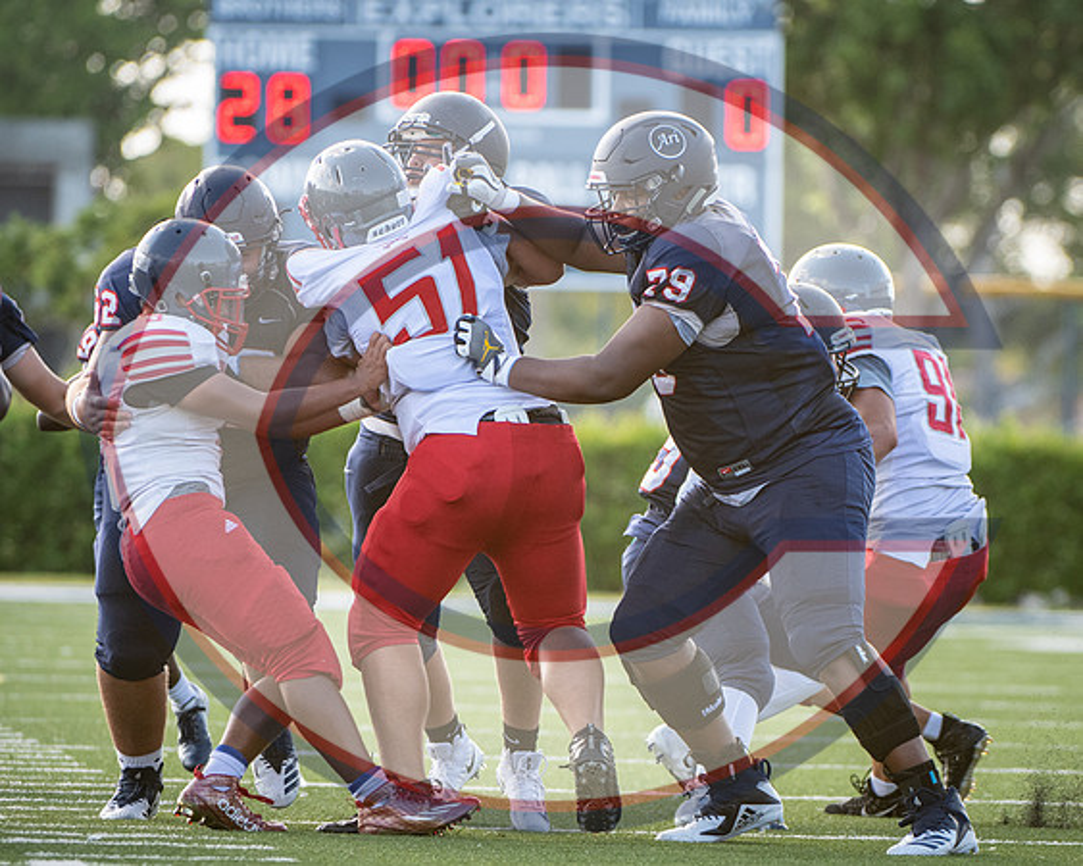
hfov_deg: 4.3
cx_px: 651
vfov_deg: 3.5
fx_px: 14350
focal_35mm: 448
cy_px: 453
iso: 800
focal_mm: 260
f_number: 4
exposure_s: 1/1000
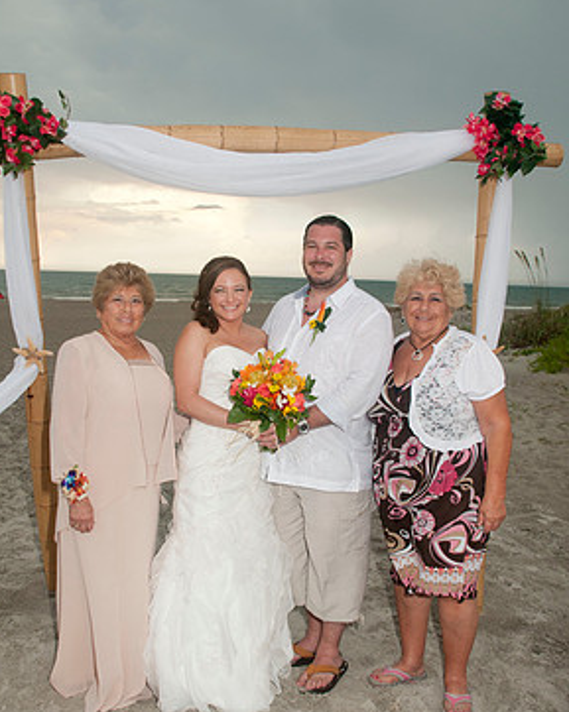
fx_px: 738
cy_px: 387
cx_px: 281
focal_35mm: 35
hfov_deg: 42.2
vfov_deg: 51.5
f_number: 5.6
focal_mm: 20
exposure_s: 1/125
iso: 400
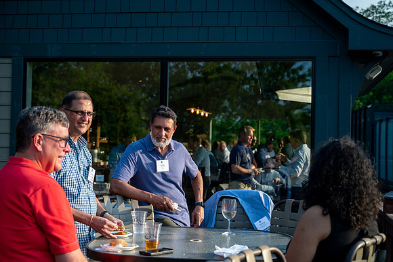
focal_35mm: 53
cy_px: 131
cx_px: 196
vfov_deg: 25.5
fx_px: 578
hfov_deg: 37.5
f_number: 4
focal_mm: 53
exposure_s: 1/2000
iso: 640
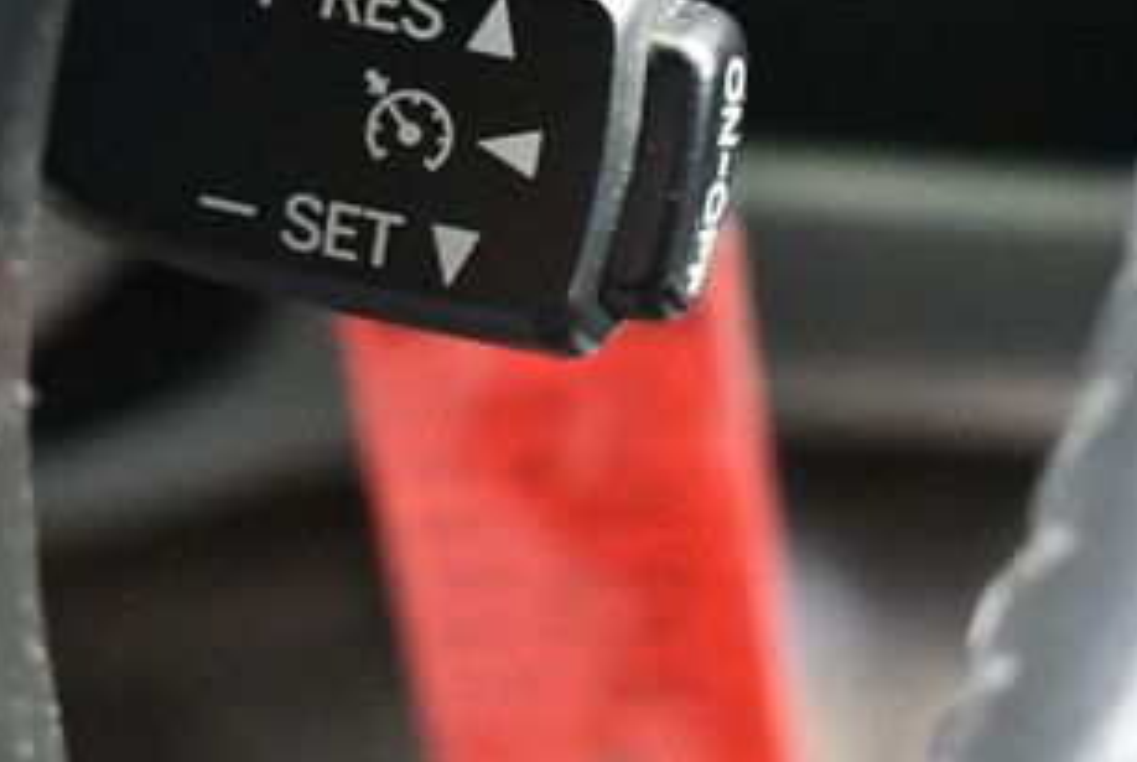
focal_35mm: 142
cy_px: 134
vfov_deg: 9.7
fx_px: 4491
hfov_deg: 14.4
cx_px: 450
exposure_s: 1/30
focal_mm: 34
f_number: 4.5
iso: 12800
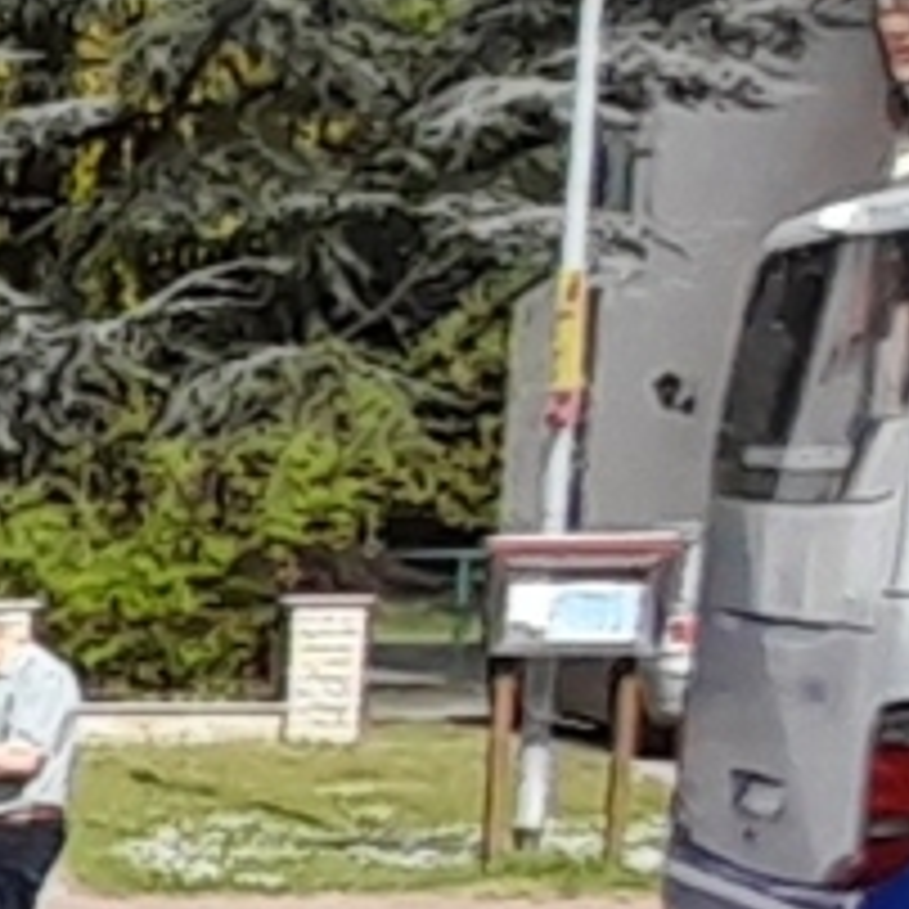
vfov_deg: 15.6
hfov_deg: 9.4
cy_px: 954
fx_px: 3238
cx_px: -2268
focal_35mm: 109
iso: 40
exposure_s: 1/888
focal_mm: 1.13
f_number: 2.2
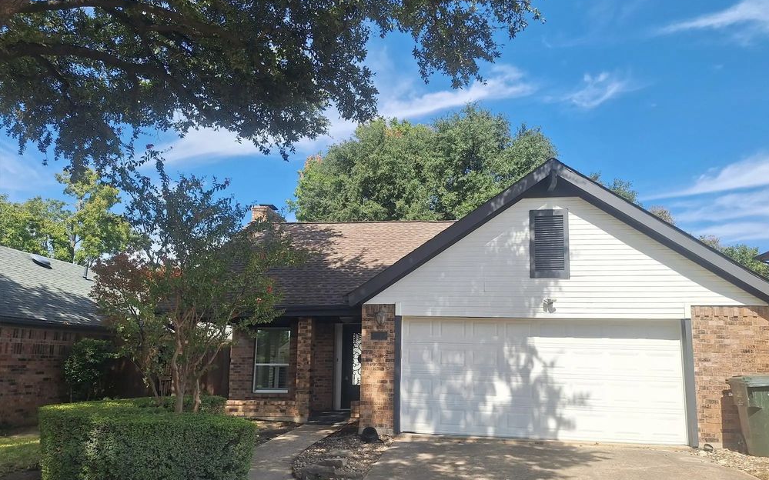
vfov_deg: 49.1
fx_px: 524
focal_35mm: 25
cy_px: 272
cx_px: 393
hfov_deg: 72.5
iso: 40
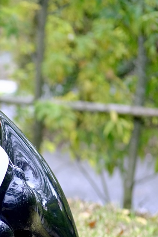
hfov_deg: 5.7
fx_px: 1567
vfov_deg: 8.6
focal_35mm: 238
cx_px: -75
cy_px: 222
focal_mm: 50
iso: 320
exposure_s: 1/125
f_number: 2
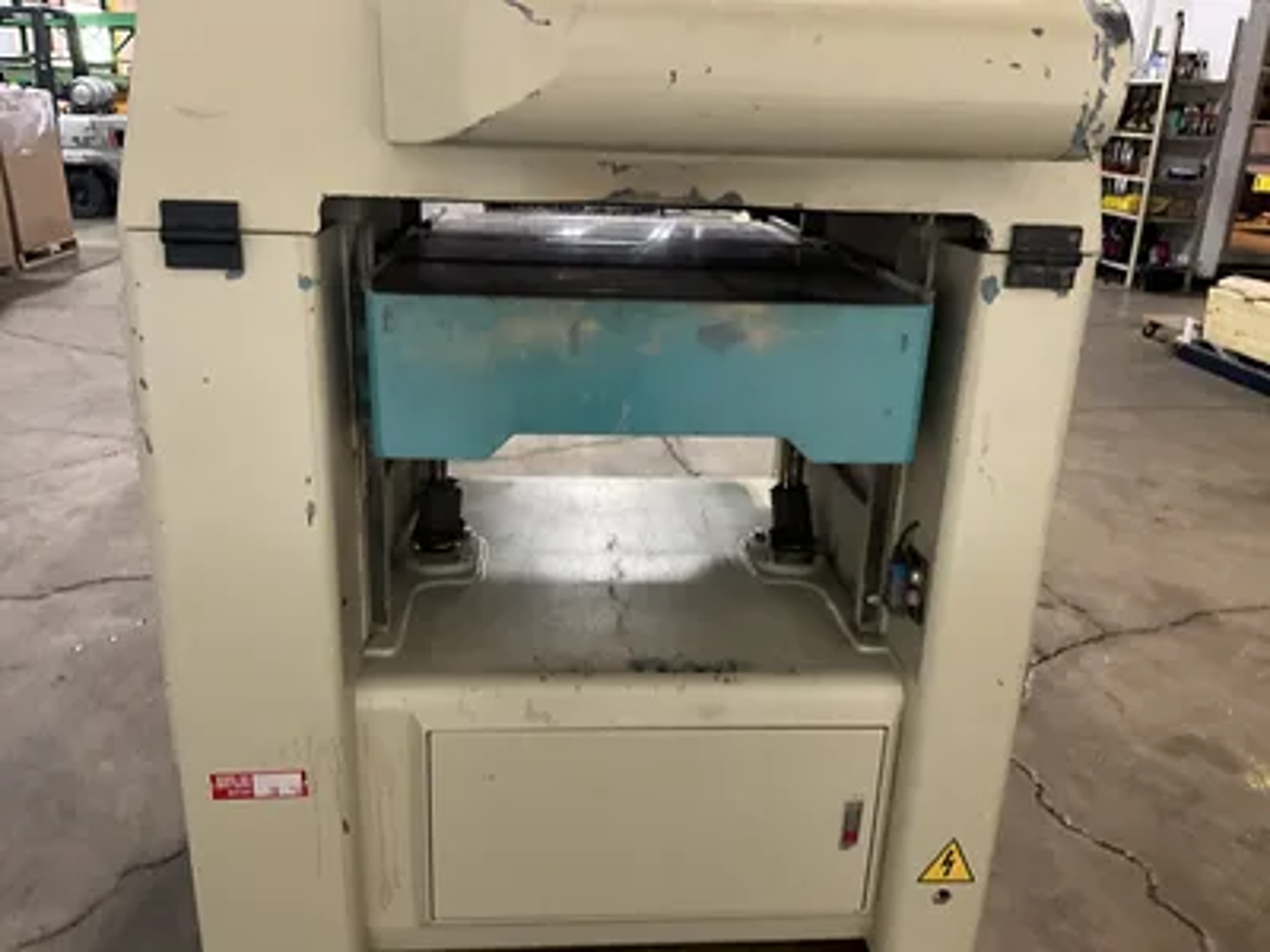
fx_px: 1064
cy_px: 476
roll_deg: -1.7
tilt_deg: -20.7
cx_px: 635
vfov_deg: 48.2
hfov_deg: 61.7
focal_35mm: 29
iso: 320
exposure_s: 1/40
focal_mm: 3
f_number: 1.8
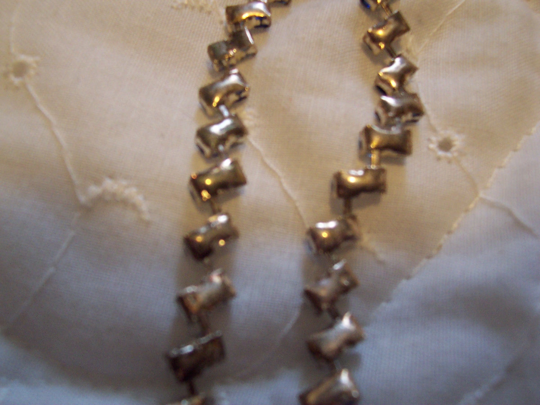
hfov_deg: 50.1
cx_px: 270
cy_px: 202
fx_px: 577
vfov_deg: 38.7
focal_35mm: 37
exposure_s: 1/30
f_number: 2.8
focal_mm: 5.6
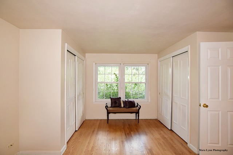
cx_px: 116
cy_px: 78
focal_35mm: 16
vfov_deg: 72.1
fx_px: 107
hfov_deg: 95.0
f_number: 4.5
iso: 800
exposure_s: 1/80
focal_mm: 11
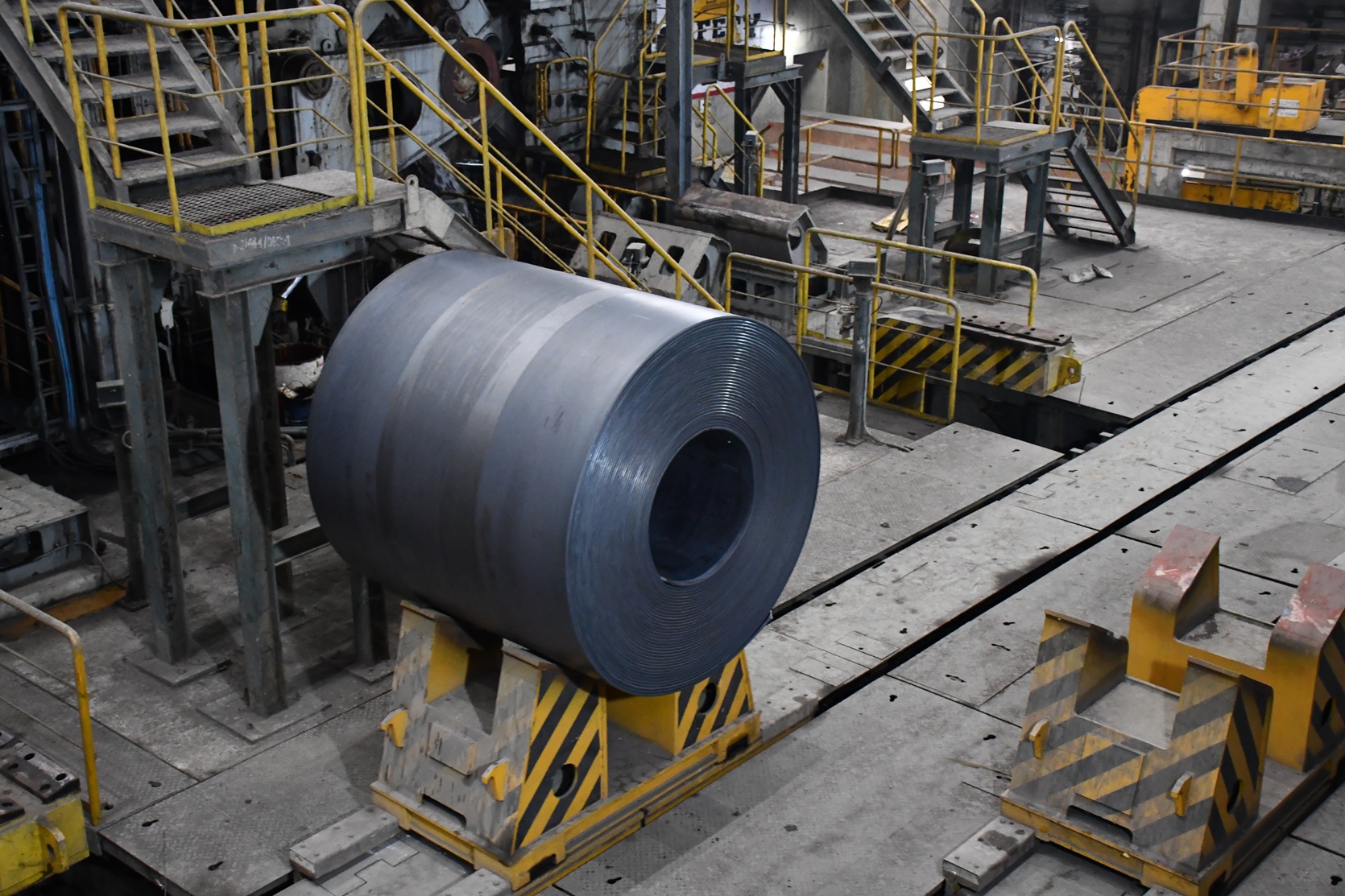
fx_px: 1681
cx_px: 672
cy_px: 448
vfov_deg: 29.9
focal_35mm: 45
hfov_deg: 43.6
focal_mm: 30
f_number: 4
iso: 3200
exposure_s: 1/100
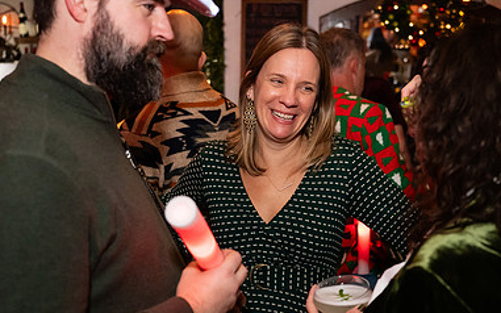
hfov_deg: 41.8
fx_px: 655
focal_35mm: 48
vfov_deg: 26.8
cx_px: 275
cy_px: 189
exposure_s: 1/100
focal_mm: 30.5
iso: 3200
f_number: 2.8
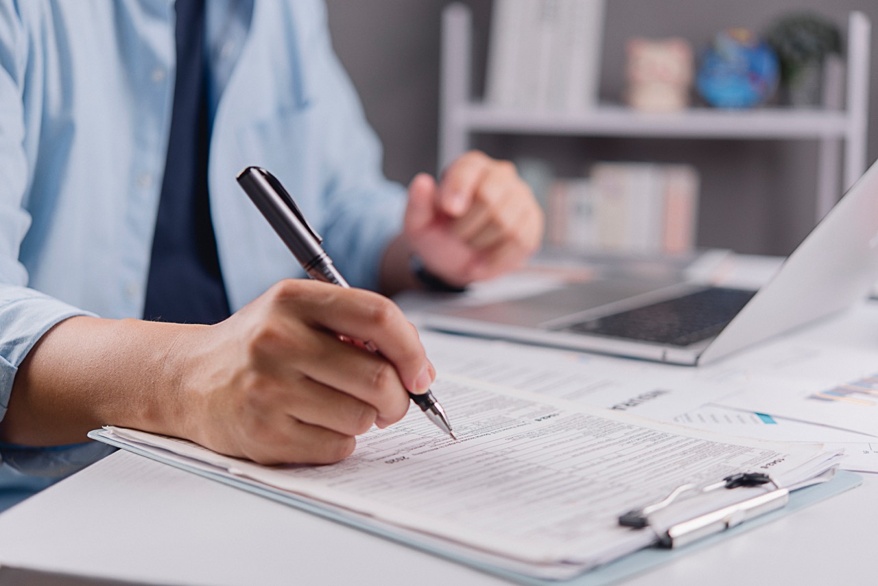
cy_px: 293
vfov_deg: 22.6
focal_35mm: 60
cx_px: 439
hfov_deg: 33.4
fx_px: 1464
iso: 125
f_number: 3
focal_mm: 60
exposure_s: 1/125
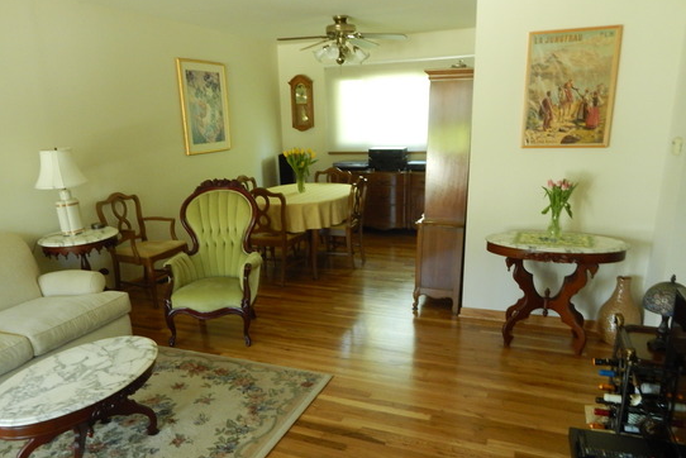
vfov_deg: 47.5
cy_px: 287
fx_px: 515
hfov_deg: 67.3
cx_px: 321
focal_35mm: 27
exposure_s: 1/20
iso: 400
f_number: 3
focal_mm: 4
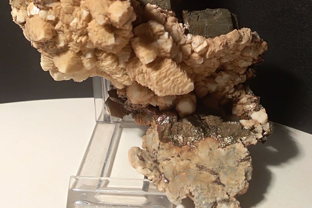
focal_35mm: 37
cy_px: 34
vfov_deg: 34.6
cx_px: 153
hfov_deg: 51.9
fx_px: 321
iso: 120
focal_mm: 3.54
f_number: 2
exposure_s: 1/100
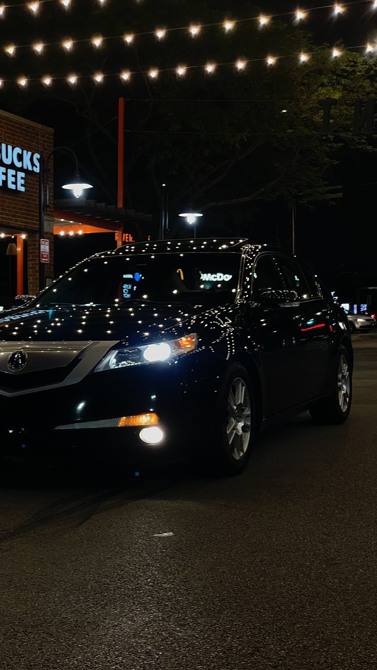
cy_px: 336
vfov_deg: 36.6
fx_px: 1014
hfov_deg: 21.0
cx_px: 127
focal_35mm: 57
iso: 250
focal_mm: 6
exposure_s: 1/60
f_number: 2
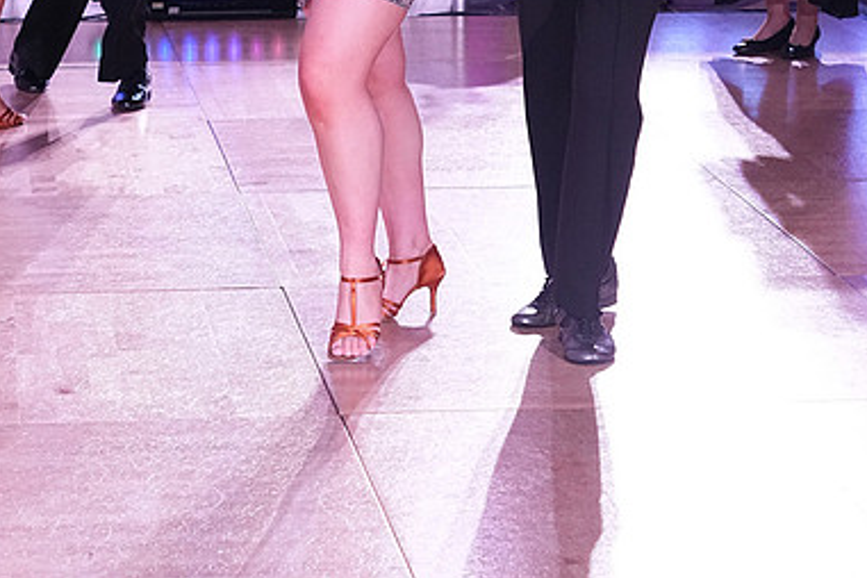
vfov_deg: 9.5
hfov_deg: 14.3
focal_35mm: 143
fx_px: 3444
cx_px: 436
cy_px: -80
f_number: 5.6
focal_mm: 63
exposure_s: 1/250
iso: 3200
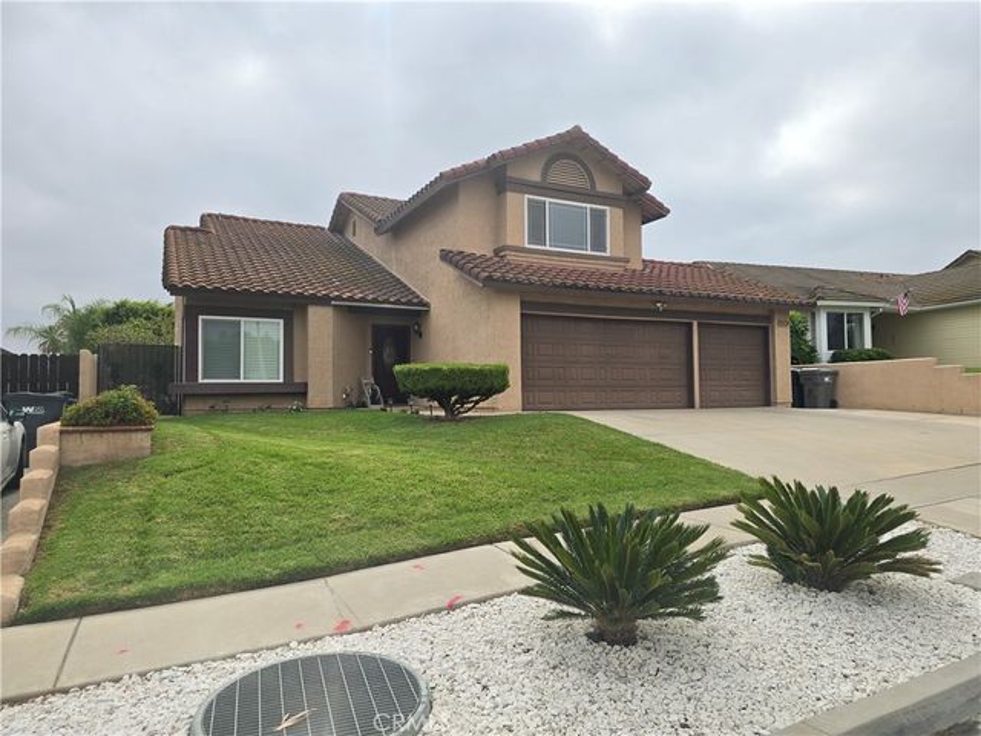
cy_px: 368
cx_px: 490
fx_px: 652
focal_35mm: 23
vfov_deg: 58.9
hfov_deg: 73.9
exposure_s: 1/548
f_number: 1.7
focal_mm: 6.3
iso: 12
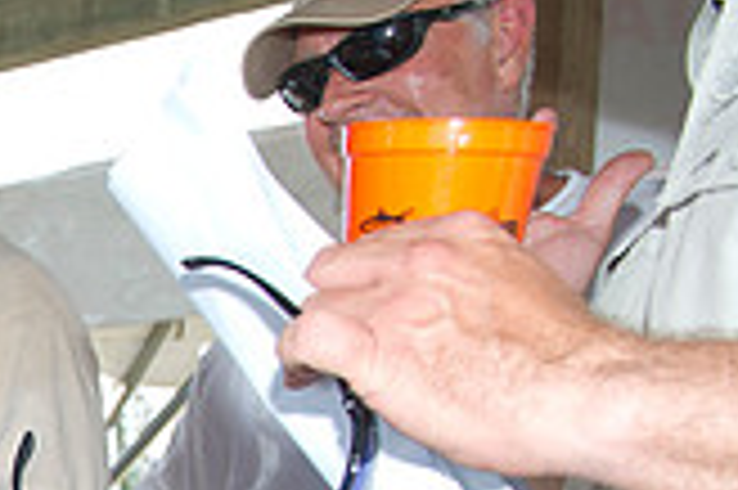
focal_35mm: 85
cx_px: -500
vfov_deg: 14.5
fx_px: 1741
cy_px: 823
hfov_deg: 19.4
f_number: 5
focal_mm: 24
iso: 125
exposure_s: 1/250
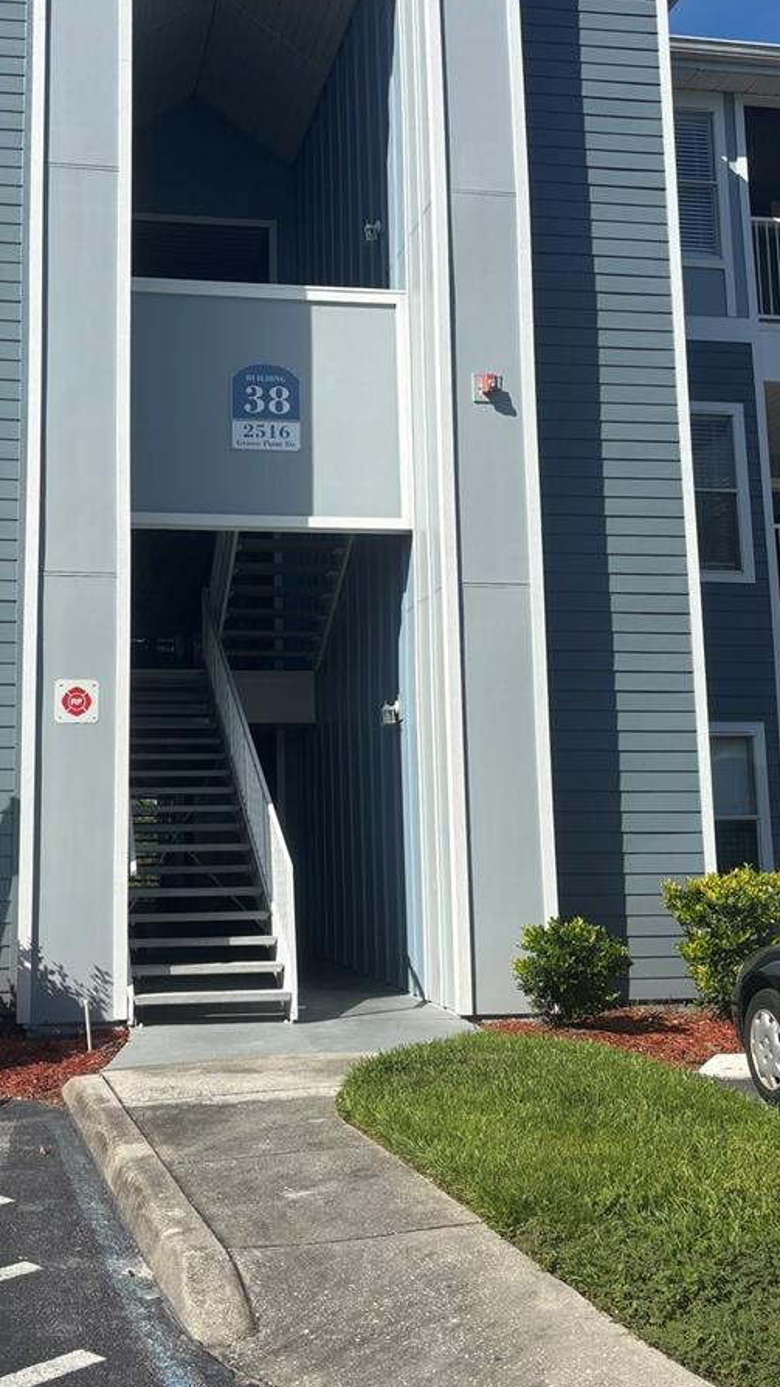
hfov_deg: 30.9
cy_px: 638
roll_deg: +0.0
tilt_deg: +9.8
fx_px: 1398
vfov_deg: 52.7
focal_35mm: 38
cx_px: 239
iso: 50
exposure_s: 1/3937
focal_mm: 5.96
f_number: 1.6
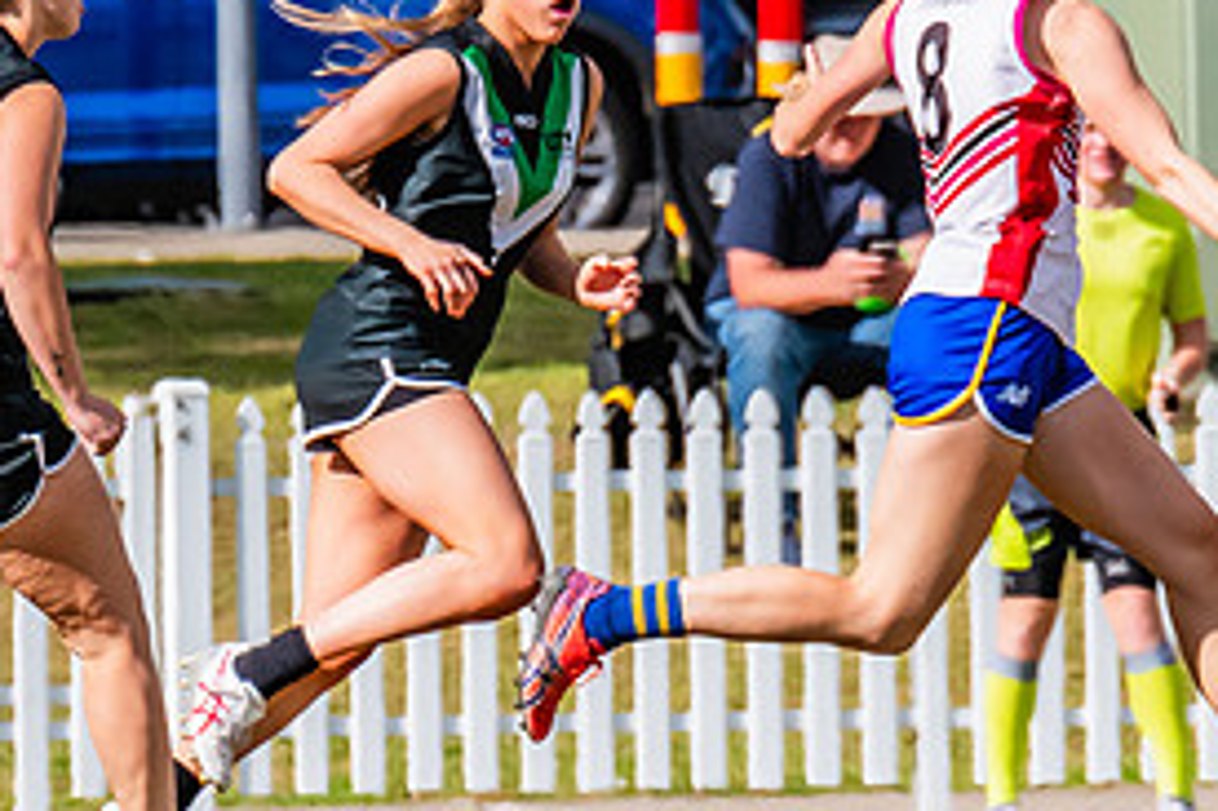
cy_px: 312
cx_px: 1108
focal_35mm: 1751
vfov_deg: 0.8
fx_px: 59204
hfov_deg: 1.2
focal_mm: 420
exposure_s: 1/1250
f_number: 13
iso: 800
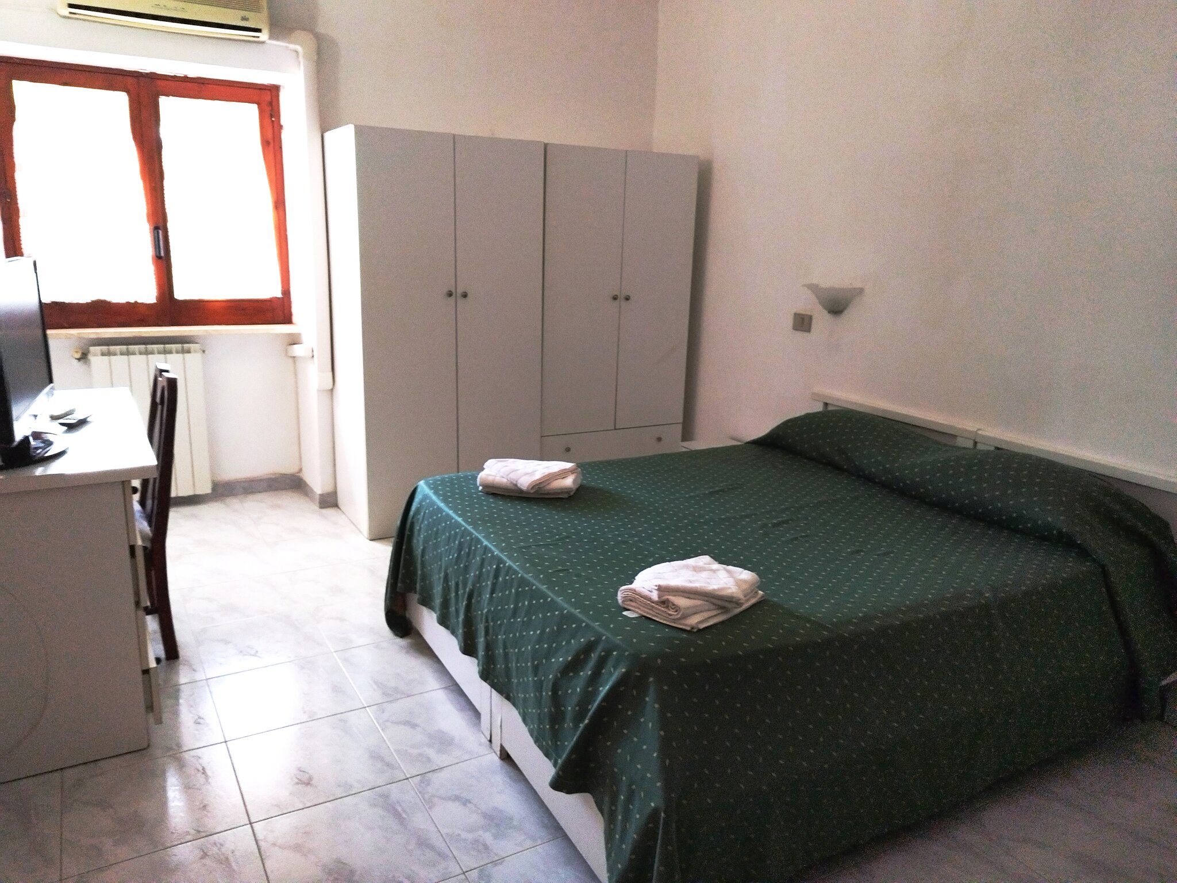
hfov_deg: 67.3
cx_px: 588
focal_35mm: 26
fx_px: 884
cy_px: 442
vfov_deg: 53.1
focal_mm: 6.24
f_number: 1.8
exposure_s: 1/33.3
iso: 501
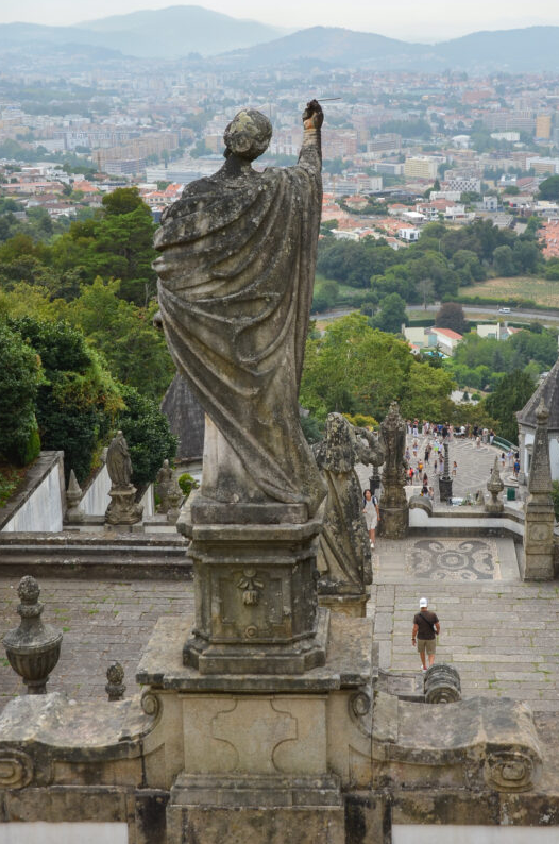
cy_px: 428
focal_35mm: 58
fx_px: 1357
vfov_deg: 34.5
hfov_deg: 23.2
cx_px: 338
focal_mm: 30
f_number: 7.1
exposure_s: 1/160
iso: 100
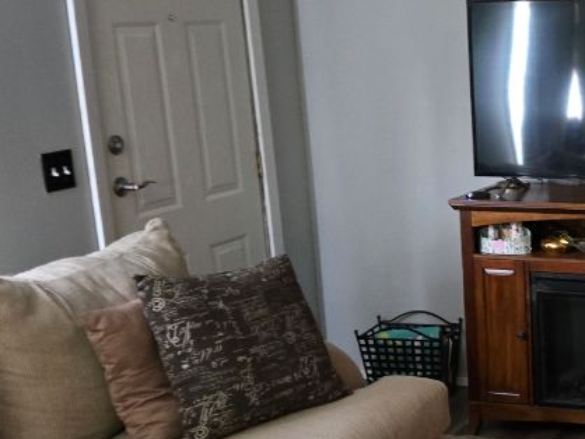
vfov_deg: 22.2
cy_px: 291
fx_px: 1116
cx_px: 616
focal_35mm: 66
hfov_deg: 27.3
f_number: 1.8
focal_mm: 5.4
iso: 1600
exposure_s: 1/30
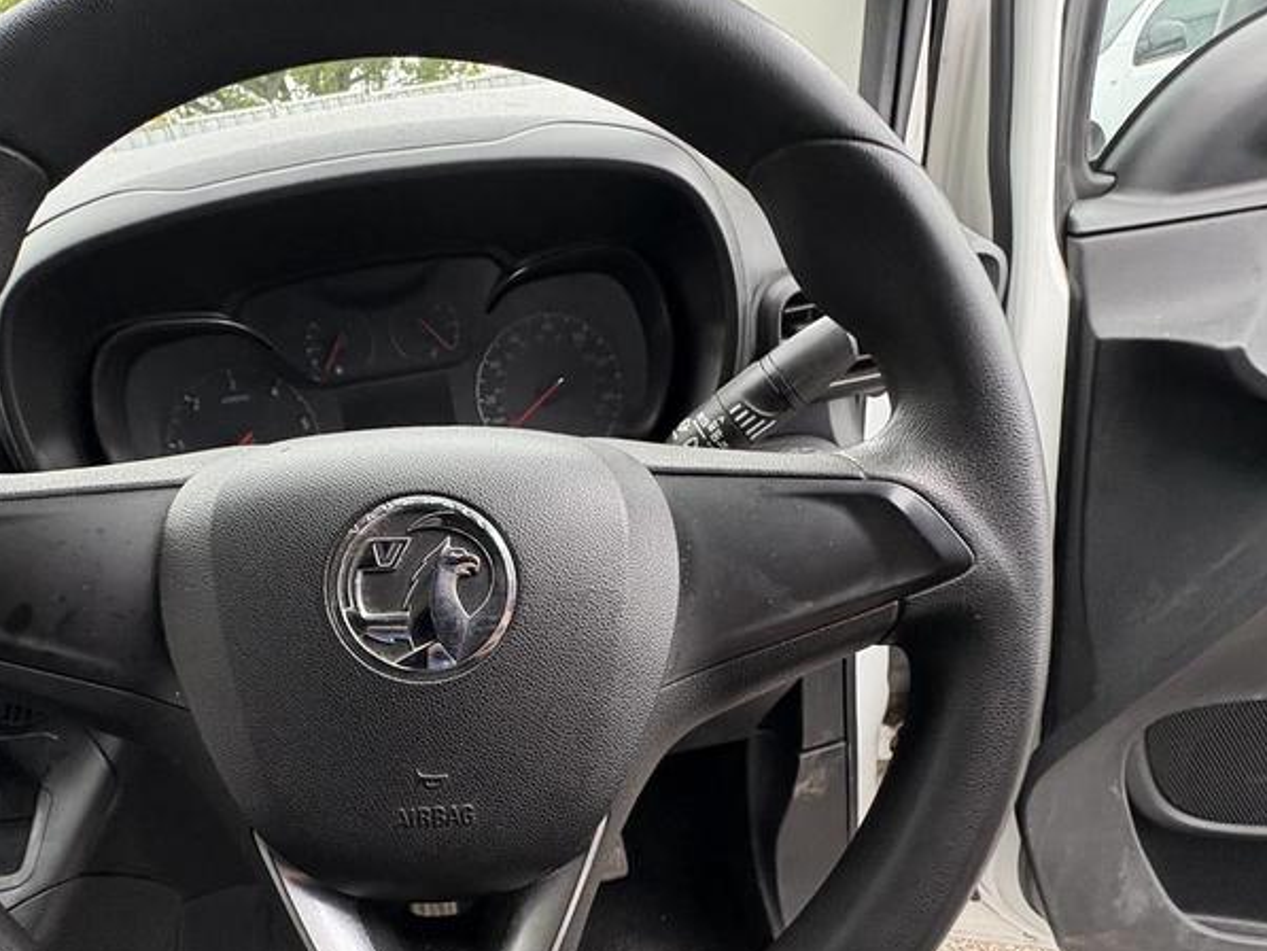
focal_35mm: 21
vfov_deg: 62.1
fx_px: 769
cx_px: 490
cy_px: 624
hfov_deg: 77.8
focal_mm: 2.22
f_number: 2.2
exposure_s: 1/141
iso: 125
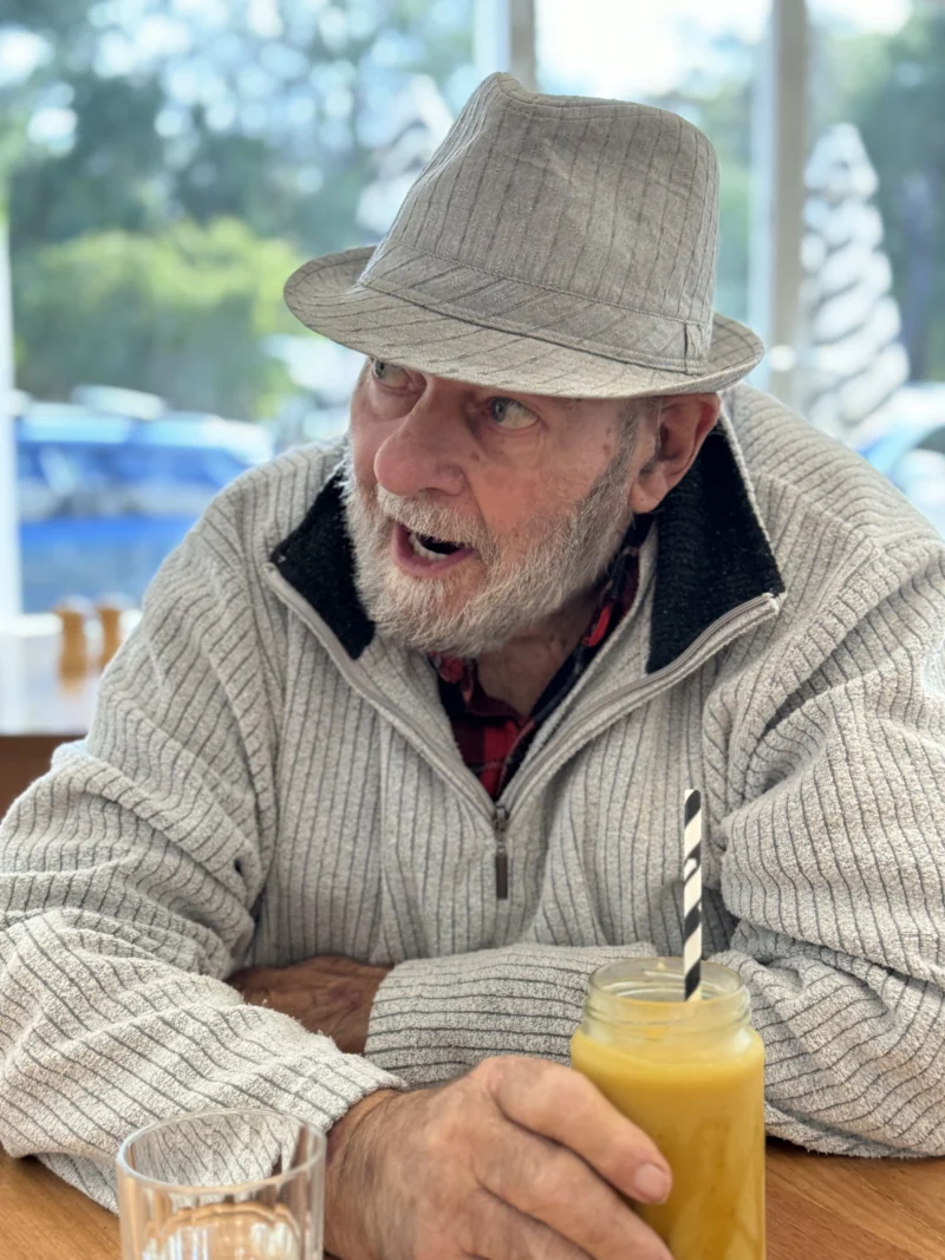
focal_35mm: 48
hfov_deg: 30.3
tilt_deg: -5.7
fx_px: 1748
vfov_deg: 39.7
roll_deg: +0.0
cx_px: 472
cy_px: 630
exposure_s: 1/100
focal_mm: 6.76
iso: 100
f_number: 1.78
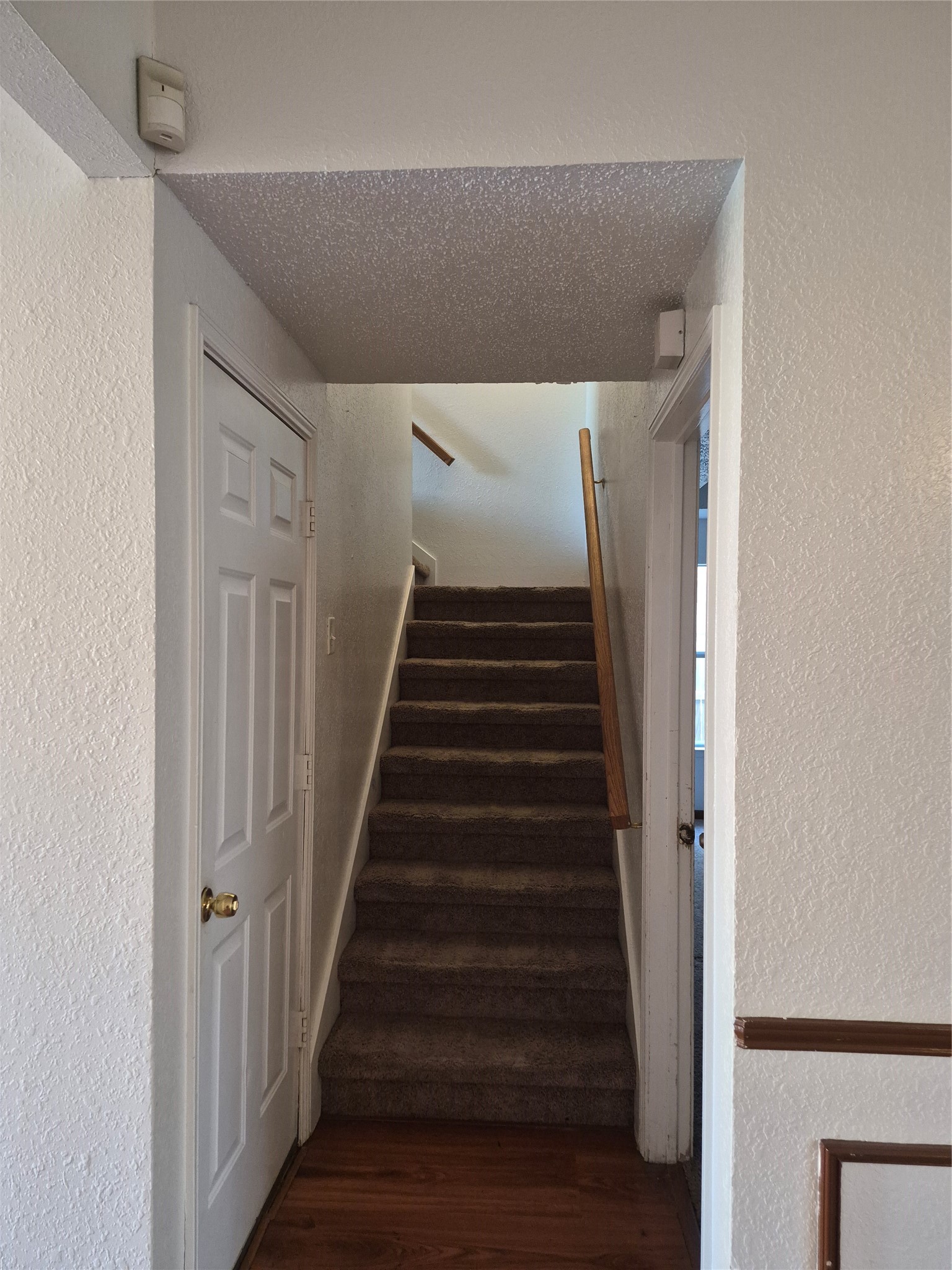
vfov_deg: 73.9
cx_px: 476
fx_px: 843
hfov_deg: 58.9
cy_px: 635
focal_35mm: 23
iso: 800
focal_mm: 5.4
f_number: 1.8
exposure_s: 1/120
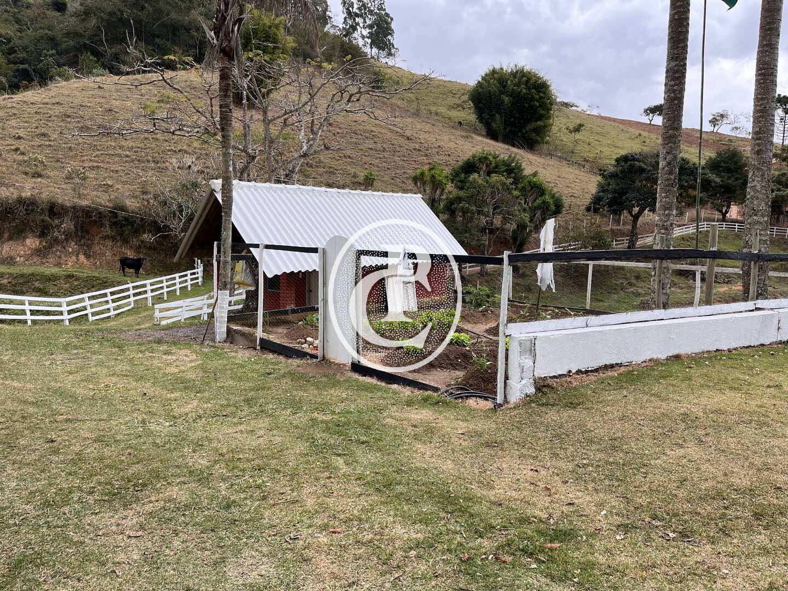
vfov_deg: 53.1
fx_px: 592
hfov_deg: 67.3
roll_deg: +0.1
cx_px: 394
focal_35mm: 26
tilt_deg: -8.2
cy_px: 296
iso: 50
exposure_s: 1/346
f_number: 1.6
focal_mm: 5.1
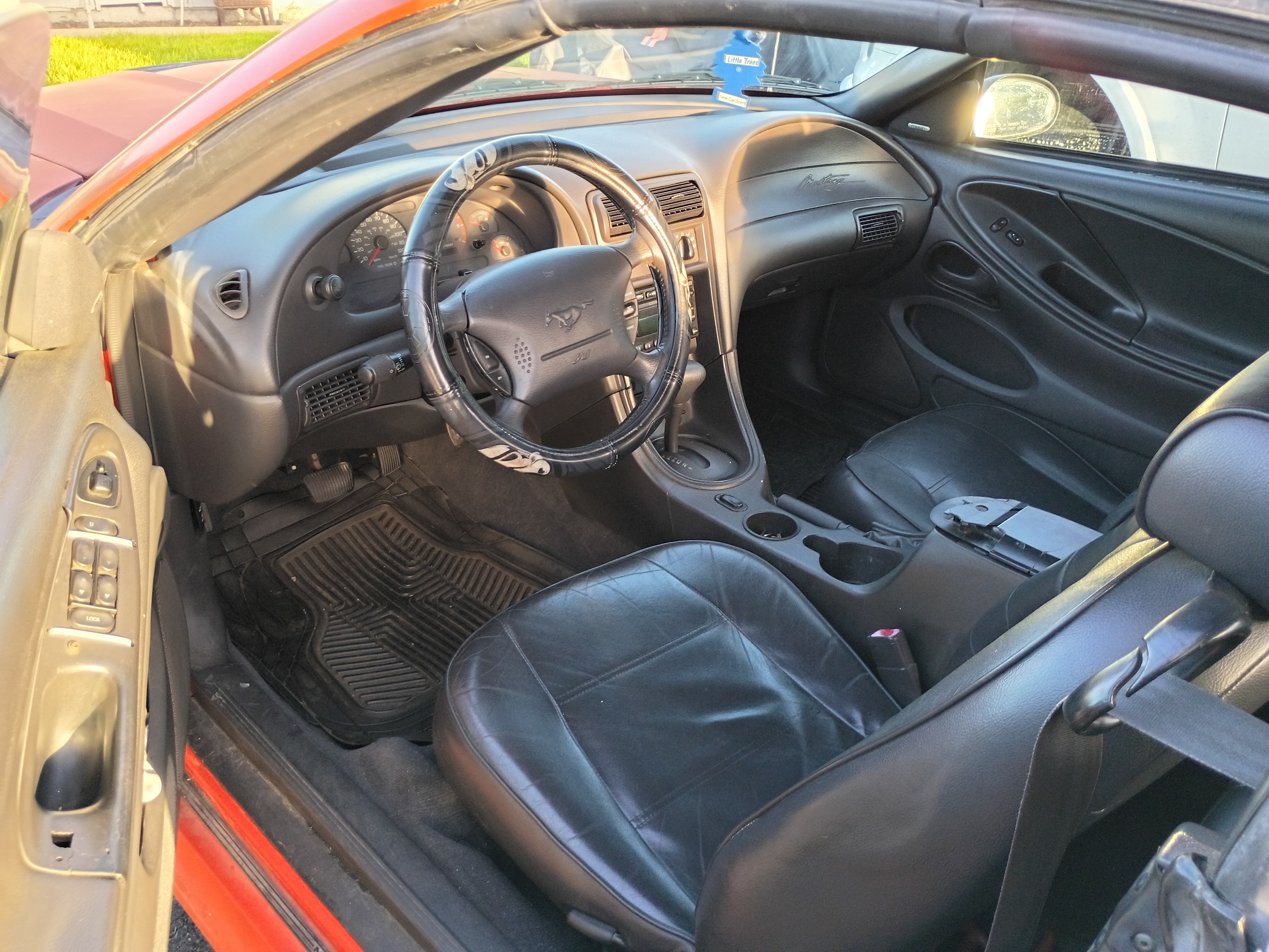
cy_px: 476
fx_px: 1063
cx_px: 634
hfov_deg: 61.7
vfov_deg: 48.2
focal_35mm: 29
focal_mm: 4.27
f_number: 1.8
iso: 302
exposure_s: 1/60
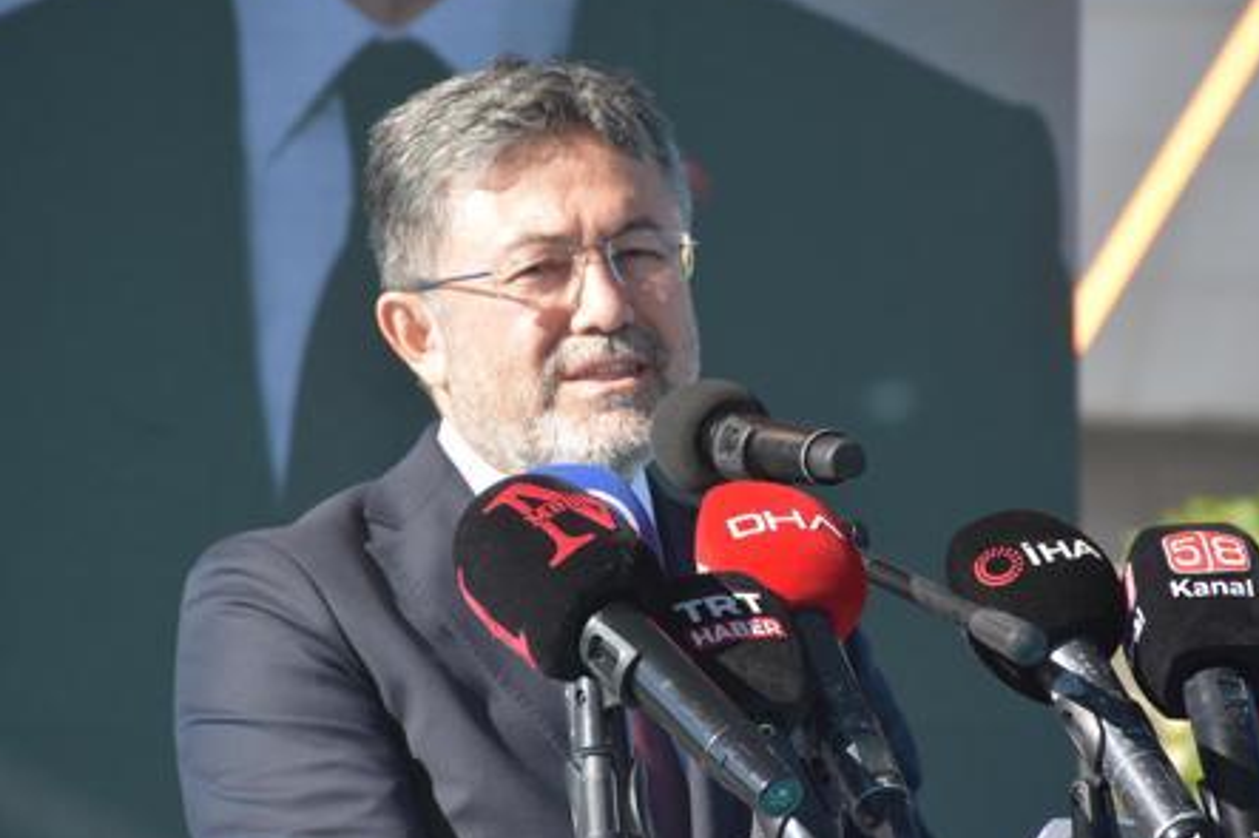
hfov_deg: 8.3
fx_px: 8704
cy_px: 415
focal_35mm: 249
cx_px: 607
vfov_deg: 5.5
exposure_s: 1/1000
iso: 800
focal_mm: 140
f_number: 8
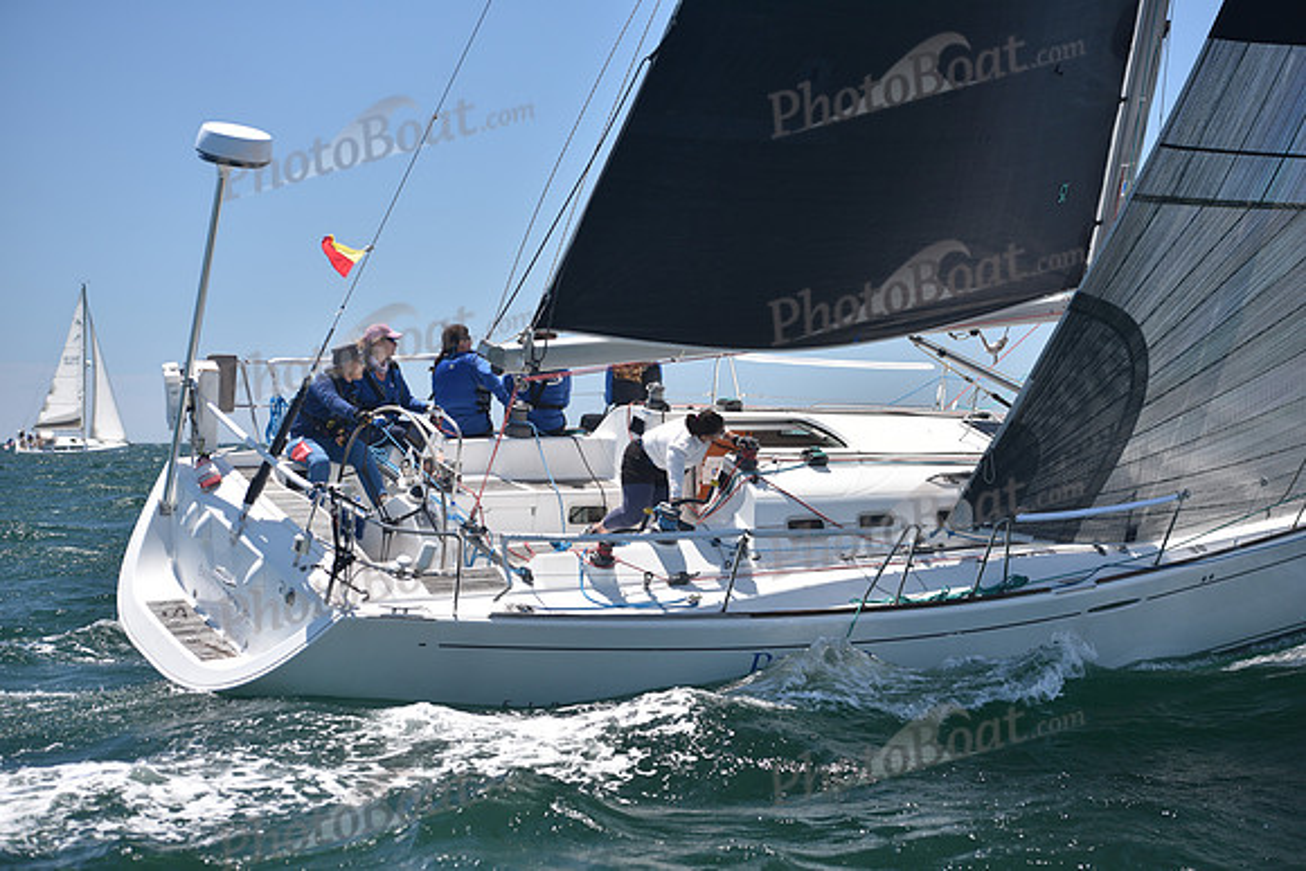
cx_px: 653
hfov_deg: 25.4
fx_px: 2903
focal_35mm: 80
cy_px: 436
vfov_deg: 17.1
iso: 200
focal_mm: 80
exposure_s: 1/1000
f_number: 4
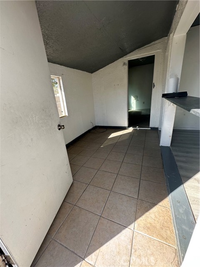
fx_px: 108
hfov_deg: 85.7
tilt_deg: -18.0
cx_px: 100
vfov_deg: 102.1
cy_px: 134
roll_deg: +4.1
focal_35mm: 14
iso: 40
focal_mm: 2.22
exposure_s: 1/114
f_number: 2.2
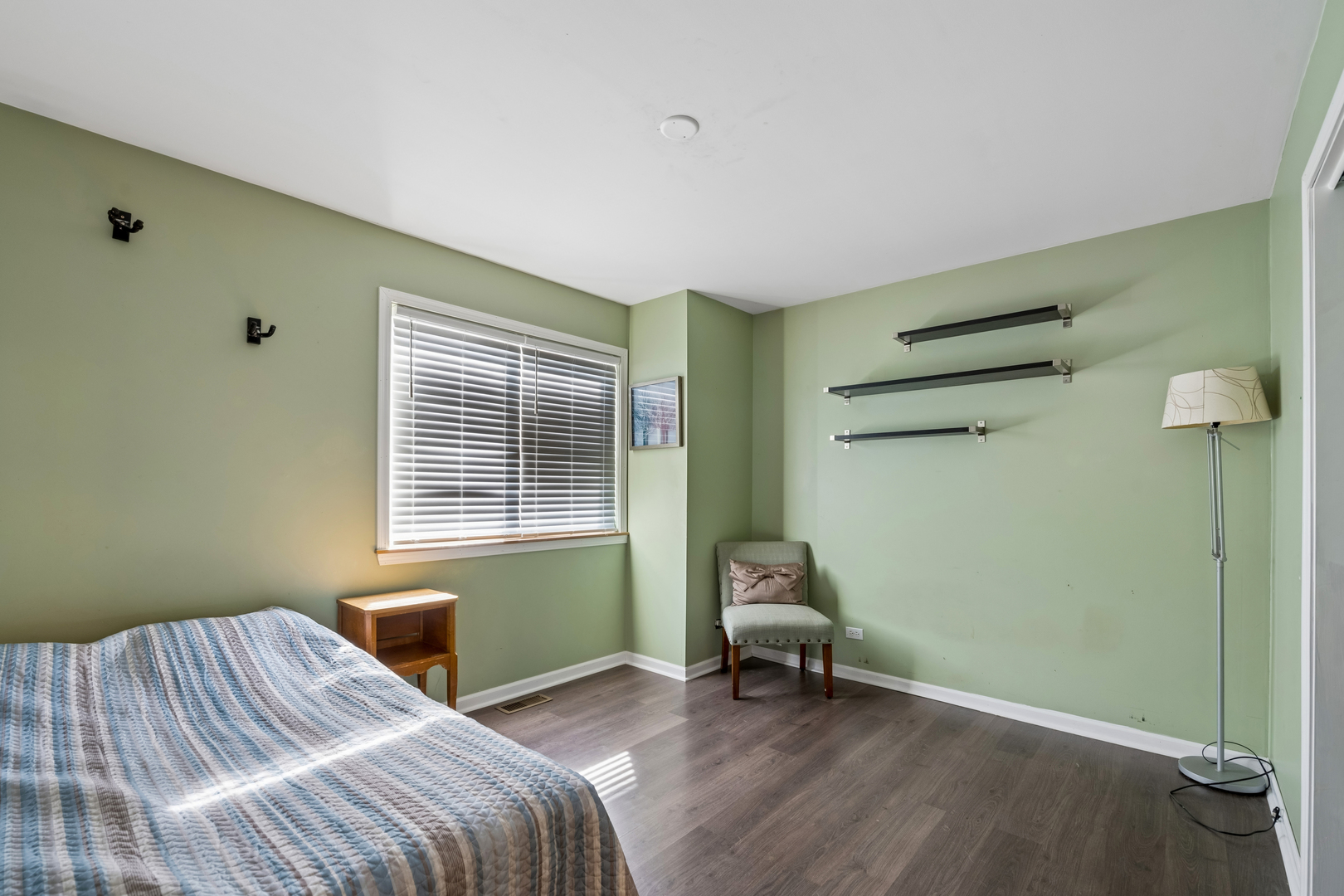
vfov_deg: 77.3
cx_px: 672
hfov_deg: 100.4
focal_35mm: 15
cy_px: 448
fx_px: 560
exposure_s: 1/8
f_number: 8
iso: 200
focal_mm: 15
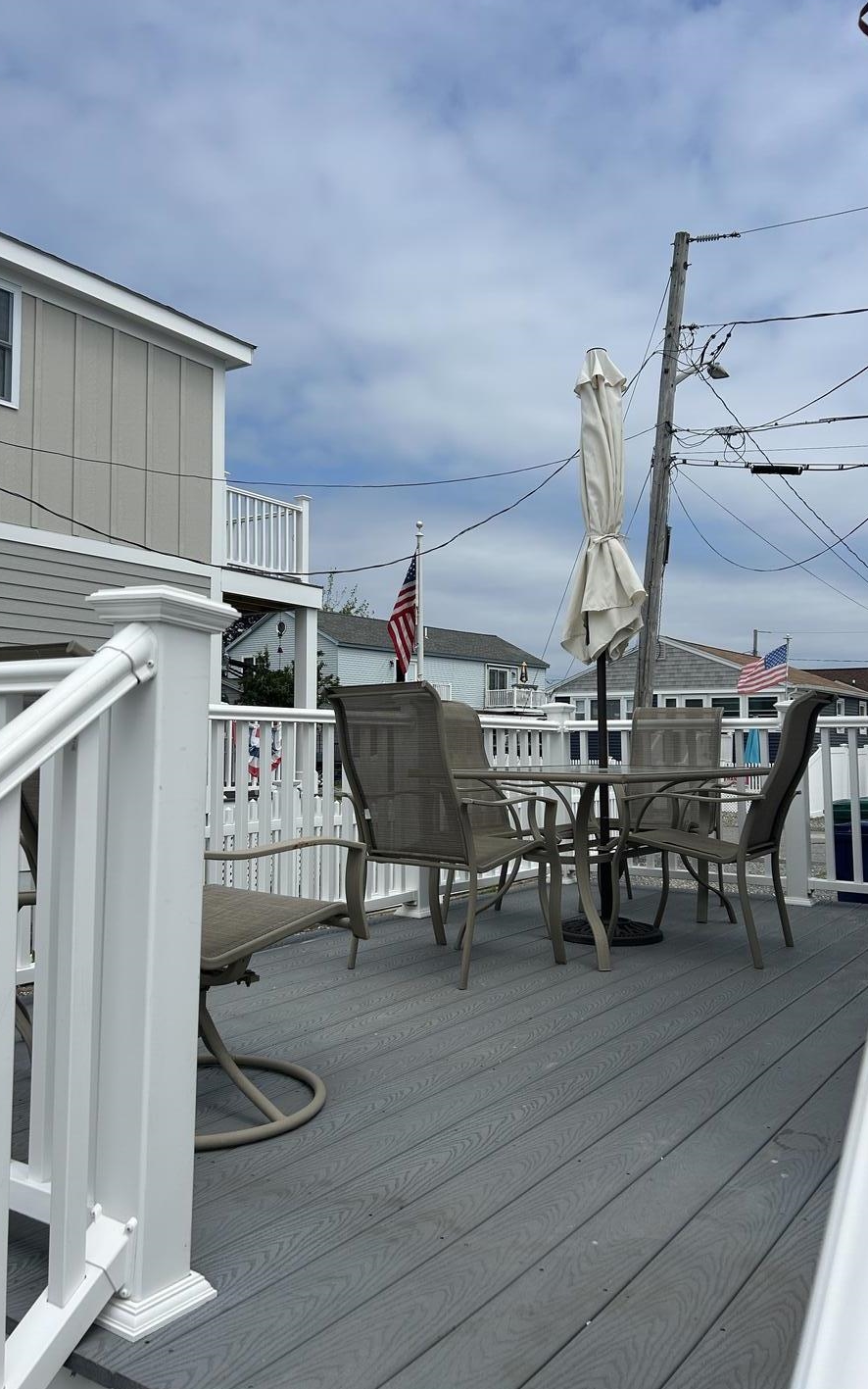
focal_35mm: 28
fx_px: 1059
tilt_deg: +2.0
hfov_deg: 44.5
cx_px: 421
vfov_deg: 66.5
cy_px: 690
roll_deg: -1.7
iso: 50
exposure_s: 1/8000
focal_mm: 5.7
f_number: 1.5
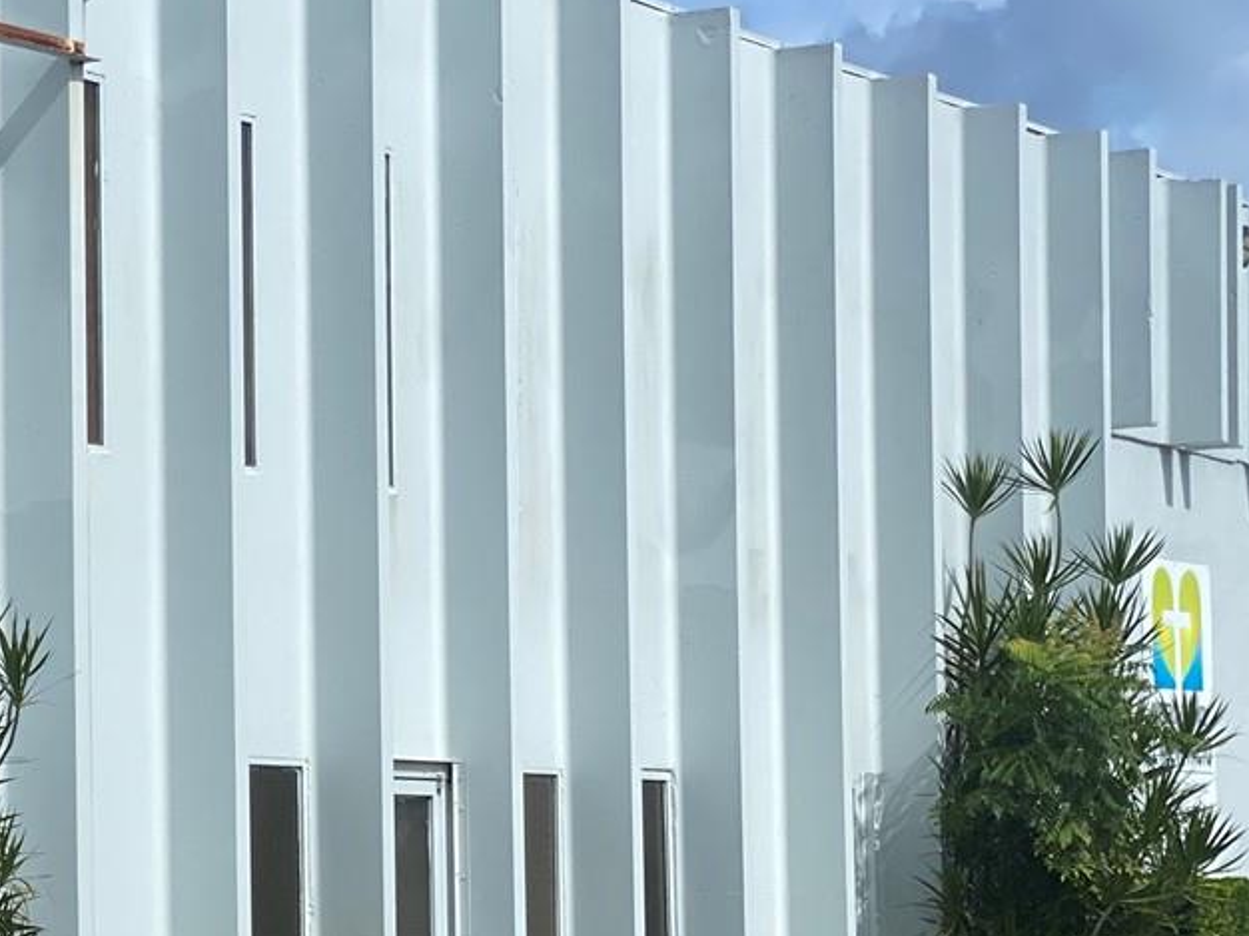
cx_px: -231
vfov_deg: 11.1
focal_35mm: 133
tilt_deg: +3.1
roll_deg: +0.3
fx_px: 4797
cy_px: 740
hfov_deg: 14.4
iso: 20
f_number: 2
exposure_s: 1/1653
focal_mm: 6
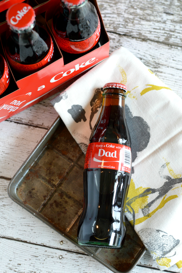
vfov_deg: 27.0
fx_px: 570
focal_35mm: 75
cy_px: 136
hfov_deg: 18.1
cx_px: 91
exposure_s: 1/80
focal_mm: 50
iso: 400
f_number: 4.5
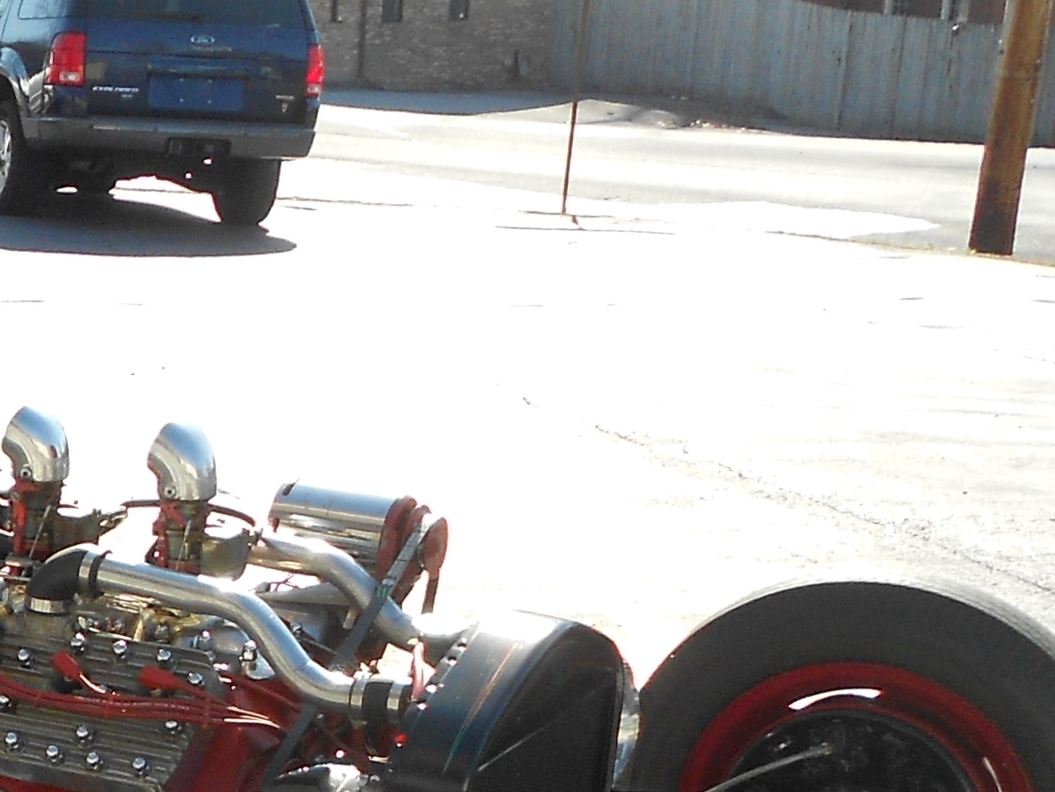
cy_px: 807
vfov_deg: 16.8
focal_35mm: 86
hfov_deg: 20.9
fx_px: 2622
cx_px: -289
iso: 80
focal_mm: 4.6
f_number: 3.2
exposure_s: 1/400
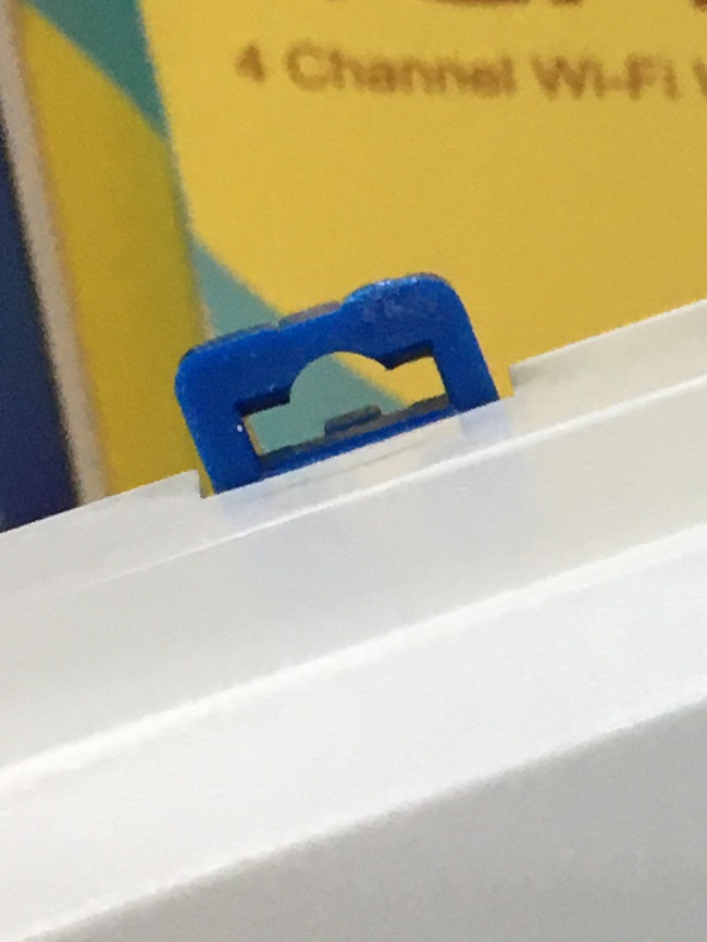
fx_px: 3675
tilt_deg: -35.9
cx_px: 1453
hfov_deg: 10.1
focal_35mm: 135
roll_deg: -2.2
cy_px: 692
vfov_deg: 14.6
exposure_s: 1/33
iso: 100
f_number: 2.2
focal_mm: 4.15
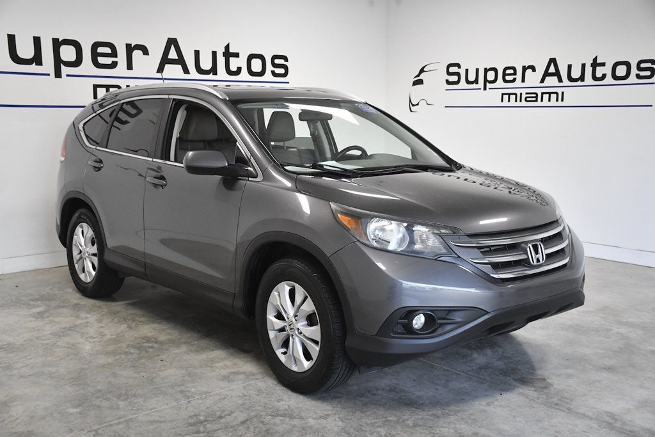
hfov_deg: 49.5
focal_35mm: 39
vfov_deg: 34.2
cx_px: 328
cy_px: 218
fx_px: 710
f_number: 3.8
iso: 2500
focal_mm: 26
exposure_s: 1/1000
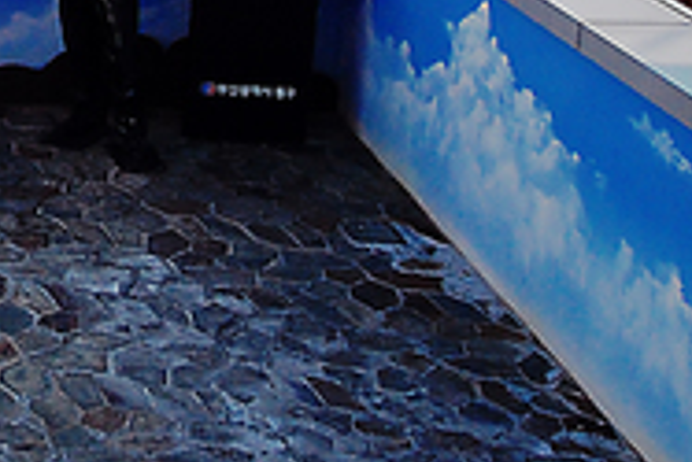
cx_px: -191
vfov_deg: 11.9
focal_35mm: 112
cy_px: -157
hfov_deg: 17.2
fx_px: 2154
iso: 800
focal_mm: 20
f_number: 3.5
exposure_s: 1/4000
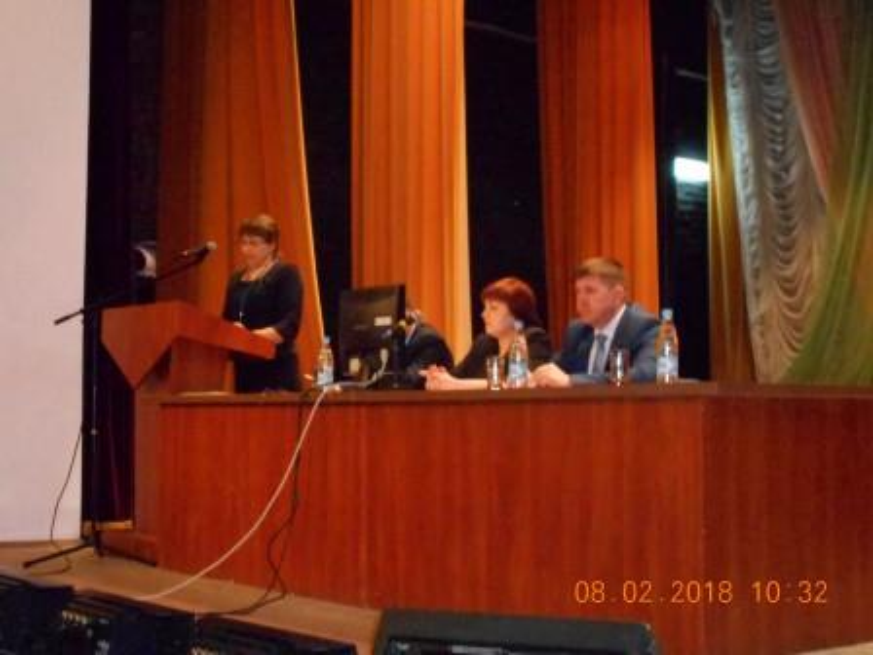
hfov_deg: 33.2
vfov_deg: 25.2
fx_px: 1463
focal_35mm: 58
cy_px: 328
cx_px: 436
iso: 1600
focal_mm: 10
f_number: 4.9
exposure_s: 1/60
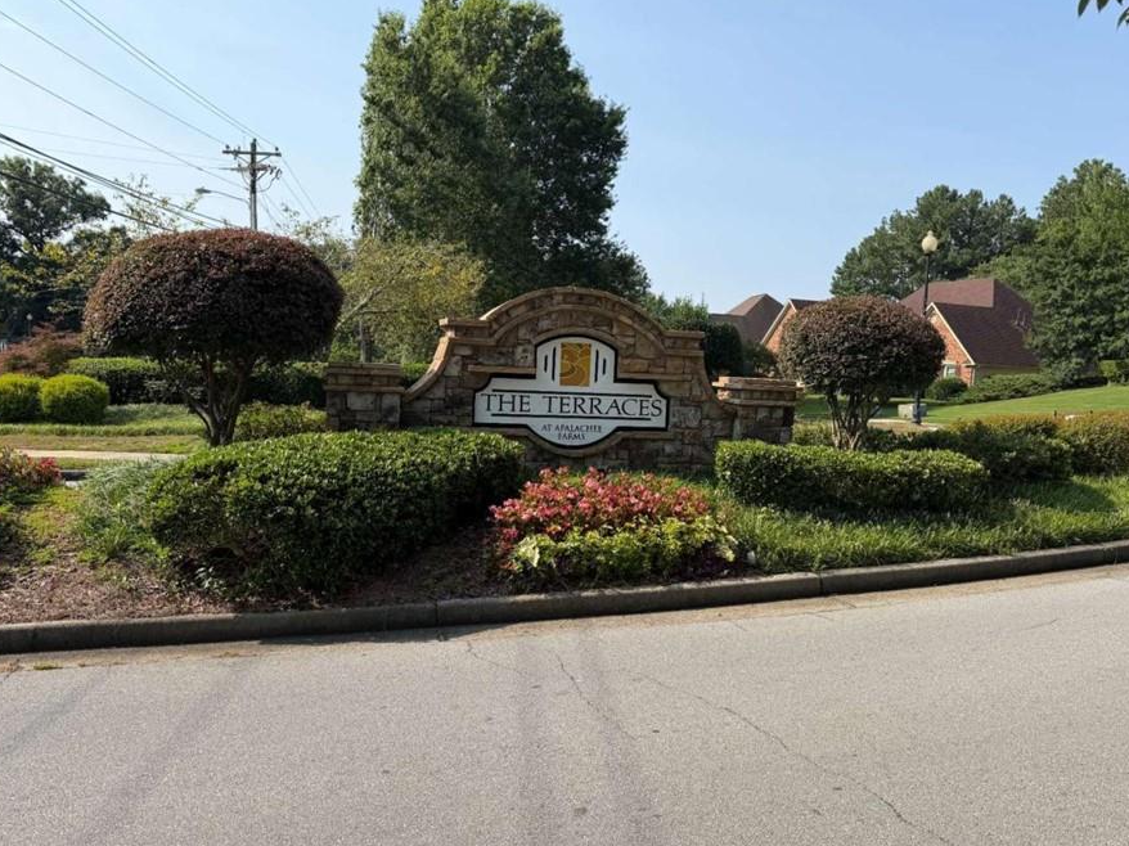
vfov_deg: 49.7
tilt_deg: -5.2
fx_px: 913
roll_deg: -2.8
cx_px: 579
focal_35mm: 28
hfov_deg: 63.4
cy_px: 445
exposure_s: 1/3425
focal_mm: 6.76
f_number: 1.78
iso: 80
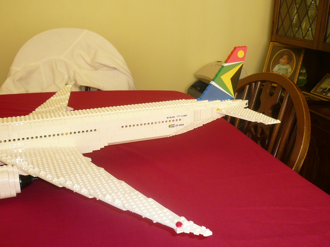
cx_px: 165
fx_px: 372
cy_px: 124
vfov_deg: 36.8
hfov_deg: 47.9
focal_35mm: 39
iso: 100
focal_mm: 4.6
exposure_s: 1/40
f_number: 2.8
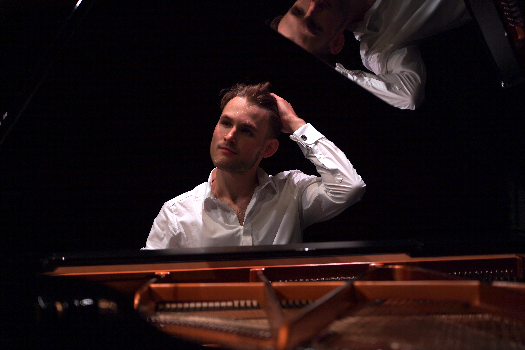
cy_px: 175
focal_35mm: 105
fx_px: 1531
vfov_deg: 13.0
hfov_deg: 19.5
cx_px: 262
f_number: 4
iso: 160
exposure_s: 1/125
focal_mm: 105
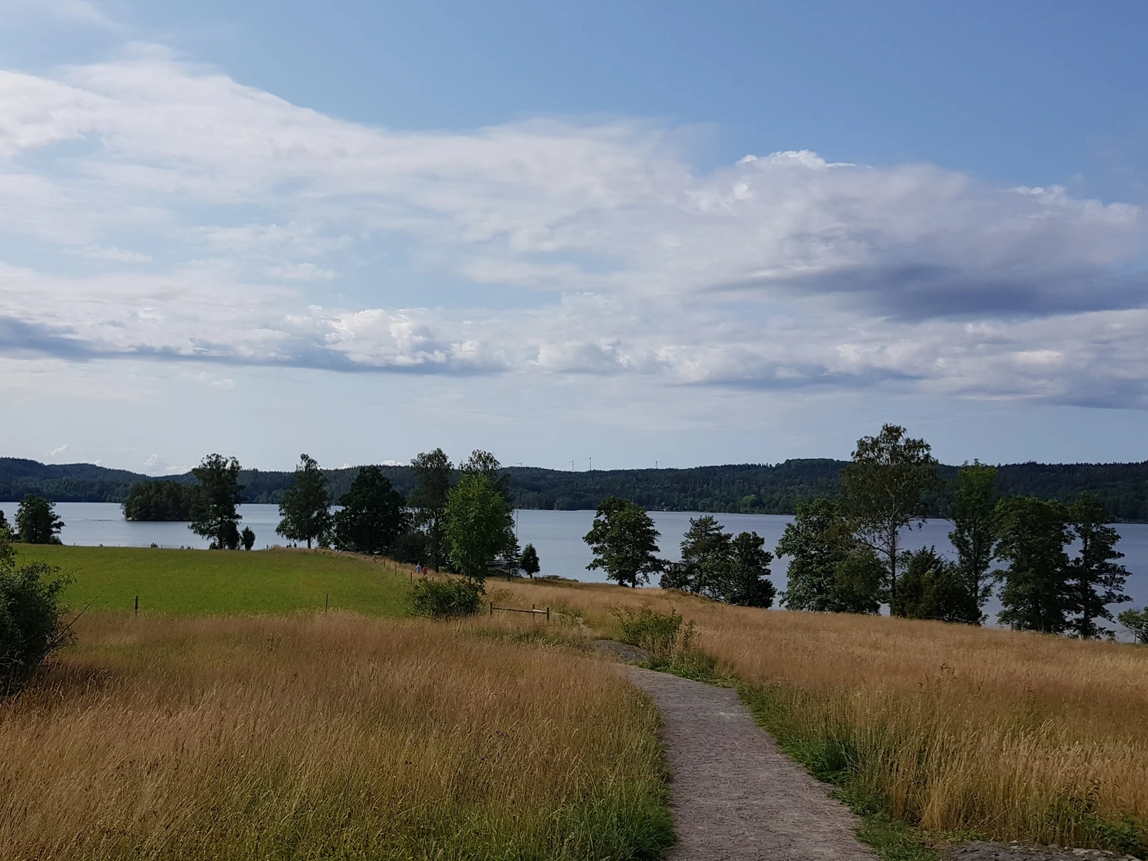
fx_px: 1161
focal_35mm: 35
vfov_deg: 40.7
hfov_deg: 52.0
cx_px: 426
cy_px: 405
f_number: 1.7
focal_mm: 4.2
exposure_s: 1/4448
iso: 40
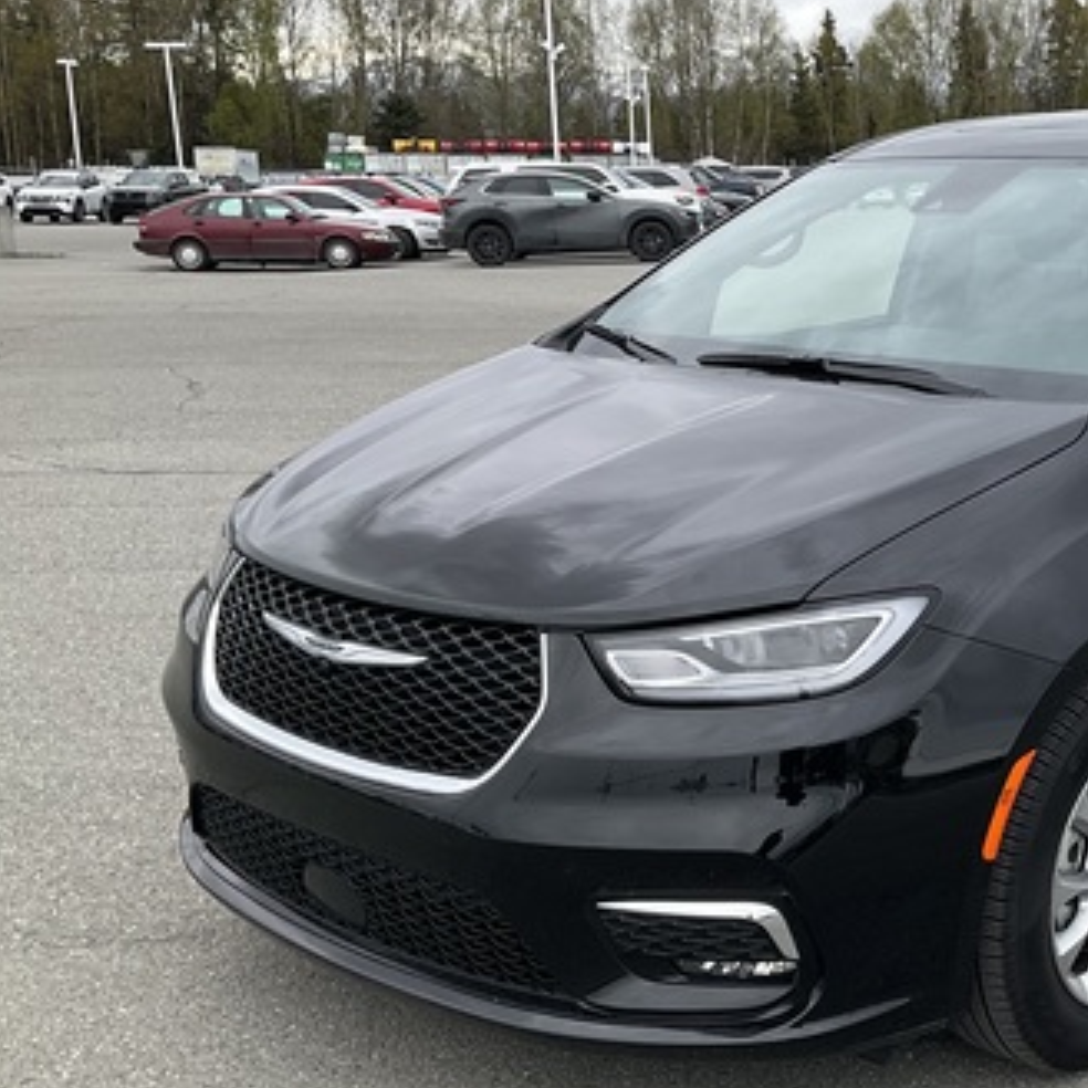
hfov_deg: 31.9
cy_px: 604
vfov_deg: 34.0
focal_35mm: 50
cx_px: 1042
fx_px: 1778
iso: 25
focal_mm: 3
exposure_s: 1/375
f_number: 1.8
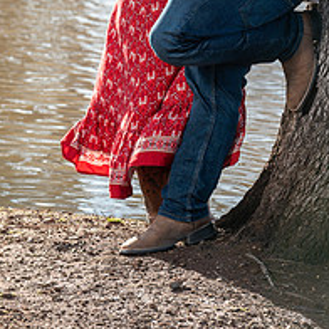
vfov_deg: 5.3
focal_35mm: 331
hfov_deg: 5.3
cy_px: -42
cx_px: 235
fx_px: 3559
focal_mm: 170
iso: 160
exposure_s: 1/250
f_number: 5.6
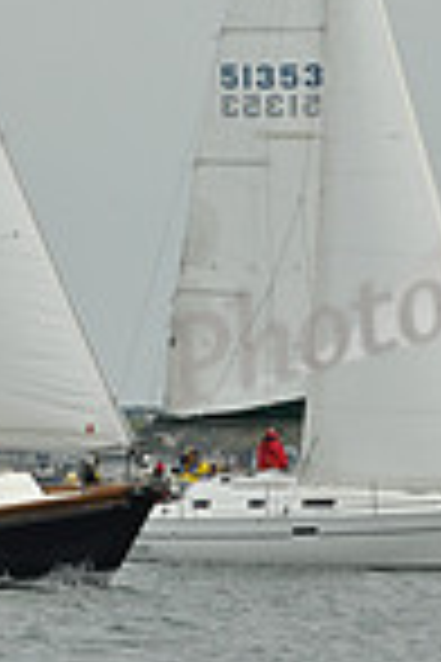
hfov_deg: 1.7
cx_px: -65
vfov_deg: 2.6
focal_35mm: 792
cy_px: 122
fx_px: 14552
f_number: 13
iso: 320
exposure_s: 1/800
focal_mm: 200
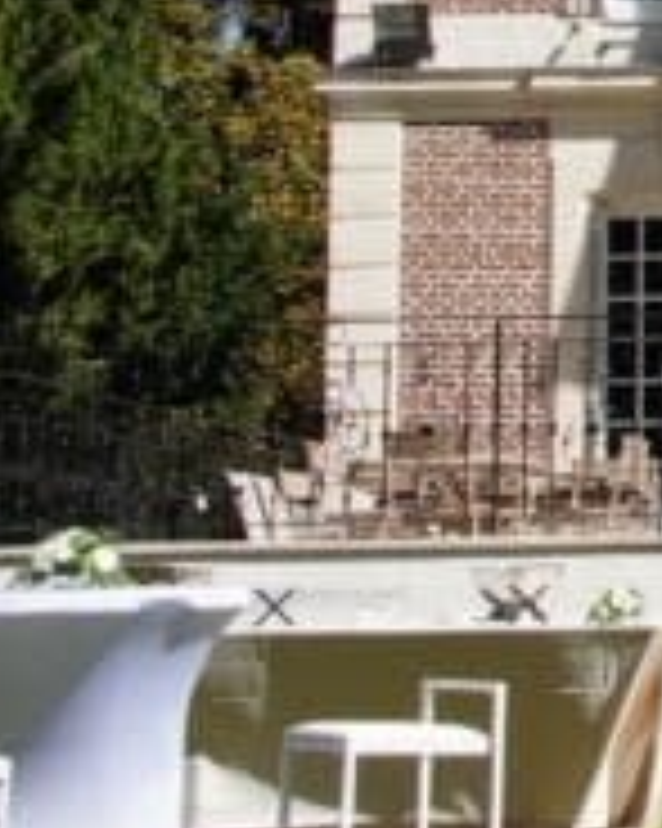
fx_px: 3456
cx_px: 1437
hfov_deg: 9.9
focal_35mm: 141
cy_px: -25
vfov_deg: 13.5
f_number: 13
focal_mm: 24
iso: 100
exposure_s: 1/80
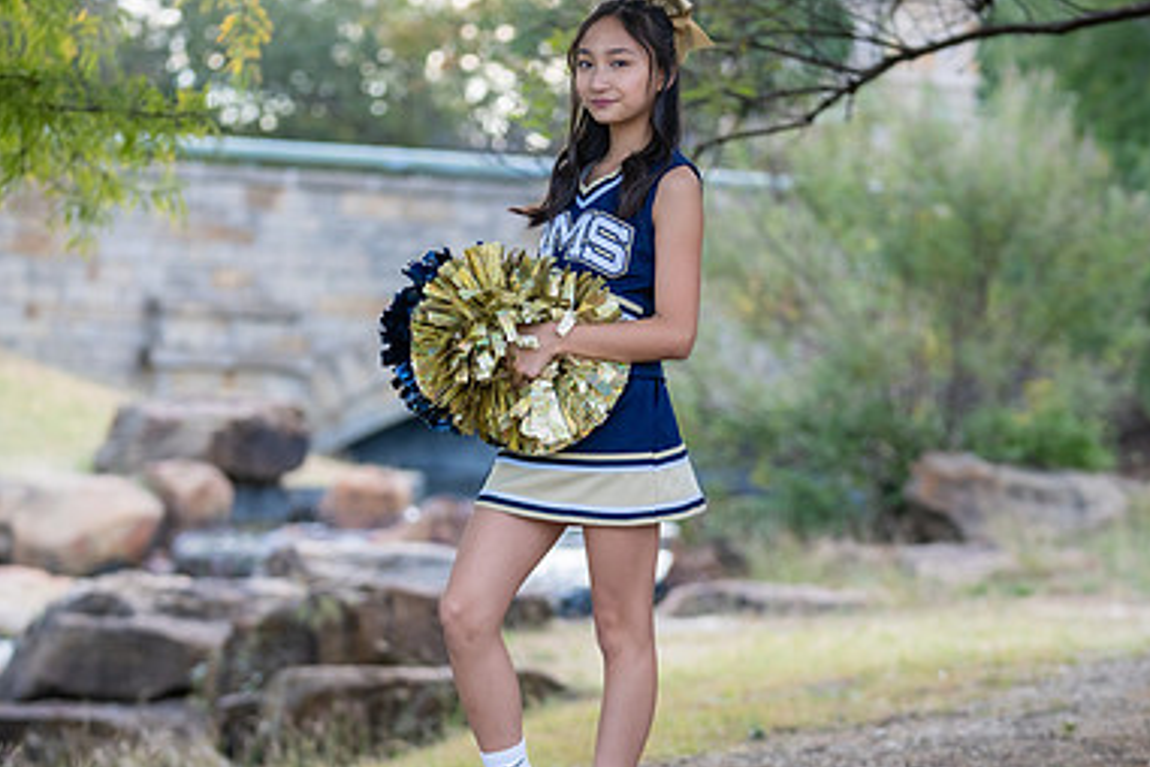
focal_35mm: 131
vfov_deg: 10.5
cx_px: 583
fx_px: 4184
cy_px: 436
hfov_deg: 15.6
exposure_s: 1/320
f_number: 2.8
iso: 320
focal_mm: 86
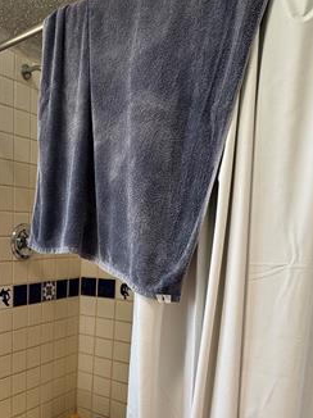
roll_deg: -0.2
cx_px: -24
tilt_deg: -8.8
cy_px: 305
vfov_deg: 53.3
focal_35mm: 33
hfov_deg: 36.8
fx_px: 398
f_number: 2.2
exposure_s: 1/99
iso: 50
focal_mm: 2.22
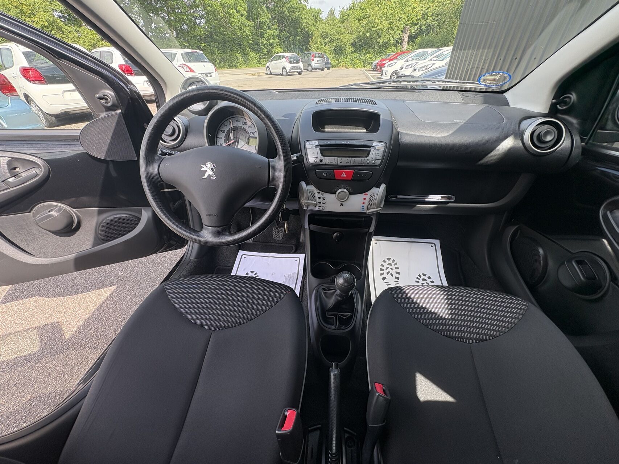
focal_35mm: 14
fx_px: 250
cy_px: 232
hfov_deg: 102.1
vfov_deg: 85.7
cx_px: 310
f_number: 2.2
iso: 64
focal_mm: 2.22
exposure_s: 1/190
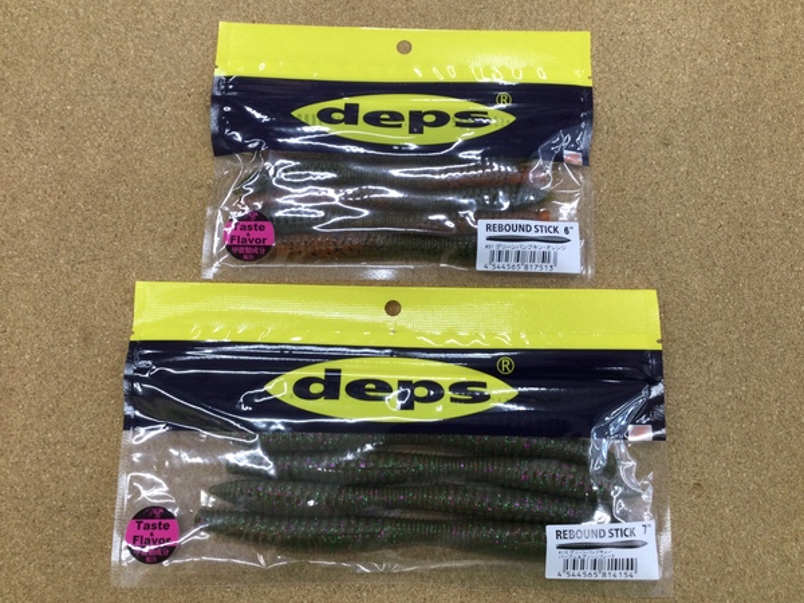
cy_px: 302
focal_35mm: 31
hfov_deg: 58.4
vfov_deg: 45.4
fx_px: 720
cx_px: 402
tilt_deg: -80.9
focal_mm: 3.3
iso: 25
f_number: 2.4
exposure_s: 1/30
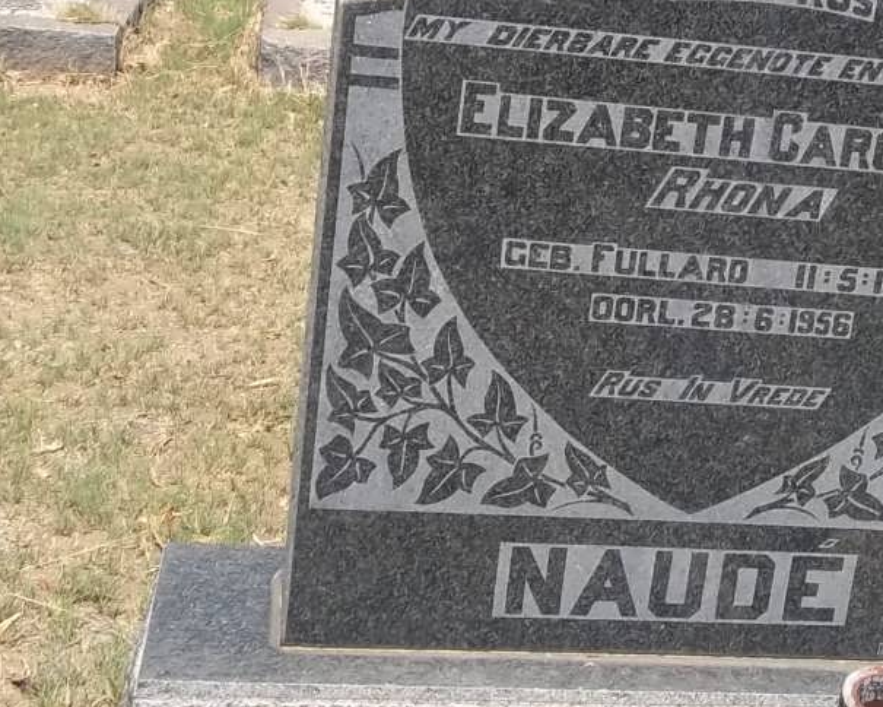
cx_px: 614
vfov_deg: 24.4
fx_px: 1620
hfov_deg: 30.2
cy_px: 202
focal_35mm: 62
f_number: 5.5
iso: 80
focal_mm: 5.7
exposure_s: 1/400
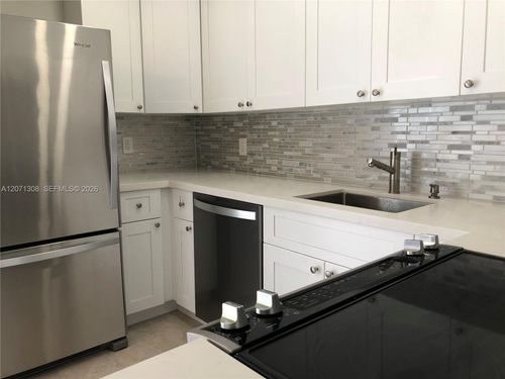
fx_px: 408
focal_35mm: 28
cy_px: 190
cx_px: 252
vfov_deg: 49.7
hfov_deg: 63.4
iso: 25
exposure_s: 1/40
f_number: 1.8
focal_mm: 3.99
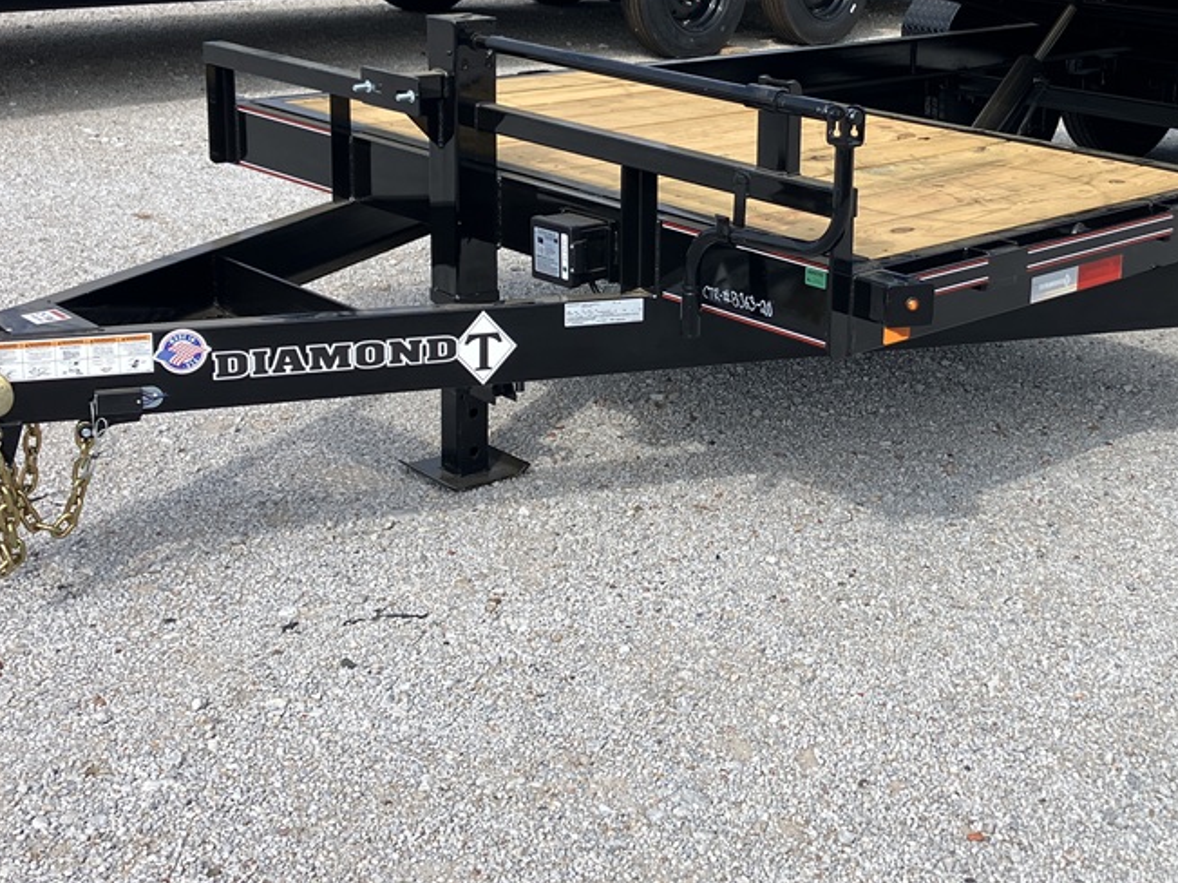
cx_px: 817
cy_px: 258
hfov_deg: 36.3
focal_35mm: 52
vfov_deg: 27.8
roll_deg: -0.4
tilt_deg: -14.8
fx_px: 1769
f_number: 1.8
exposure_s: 1/1946
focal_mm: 3.99
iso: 32
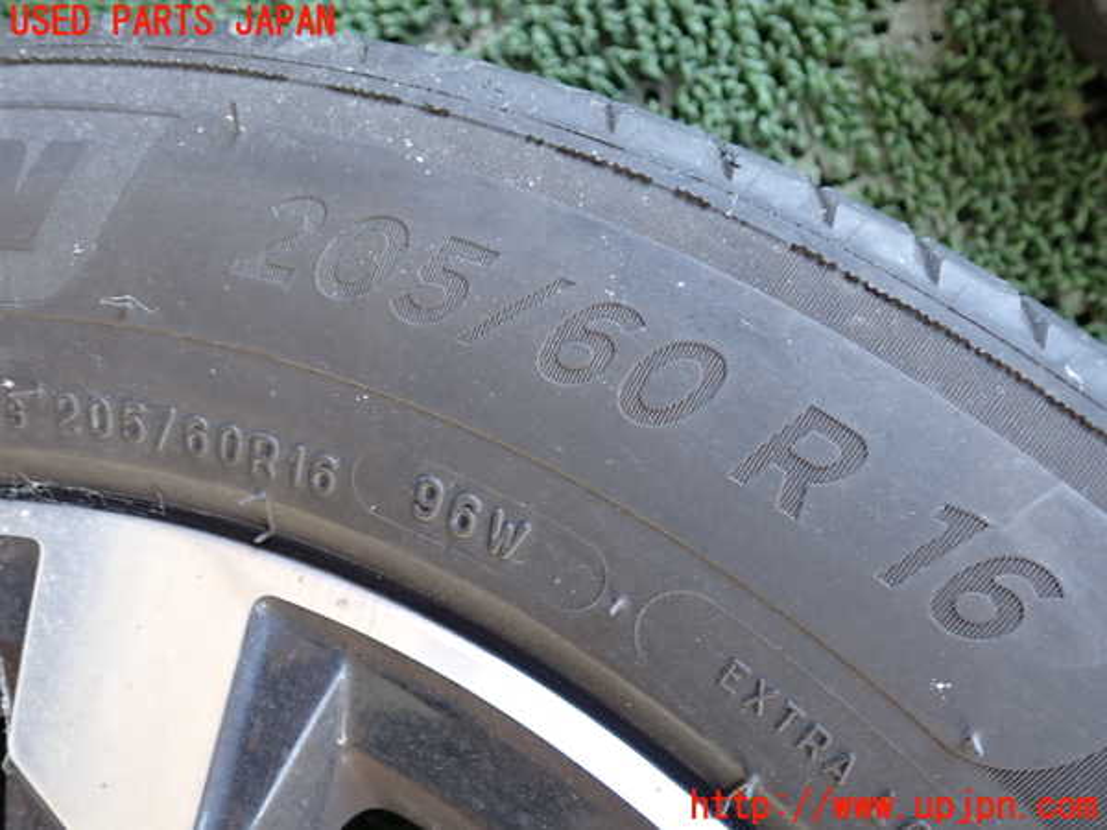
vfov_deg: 46.8
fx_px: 959
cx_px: 554
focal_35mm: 30
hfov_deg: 60.0
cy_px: 415
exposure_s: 1/40
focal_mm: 5.4
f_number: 2.3
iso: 200
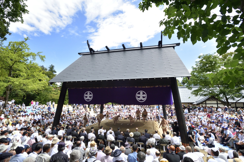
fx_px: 115
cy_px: 81
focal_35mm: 17
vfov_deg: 70.3
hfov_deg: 93.3
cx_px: 122
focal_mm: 17
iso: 640
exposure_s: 1/250
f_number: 16
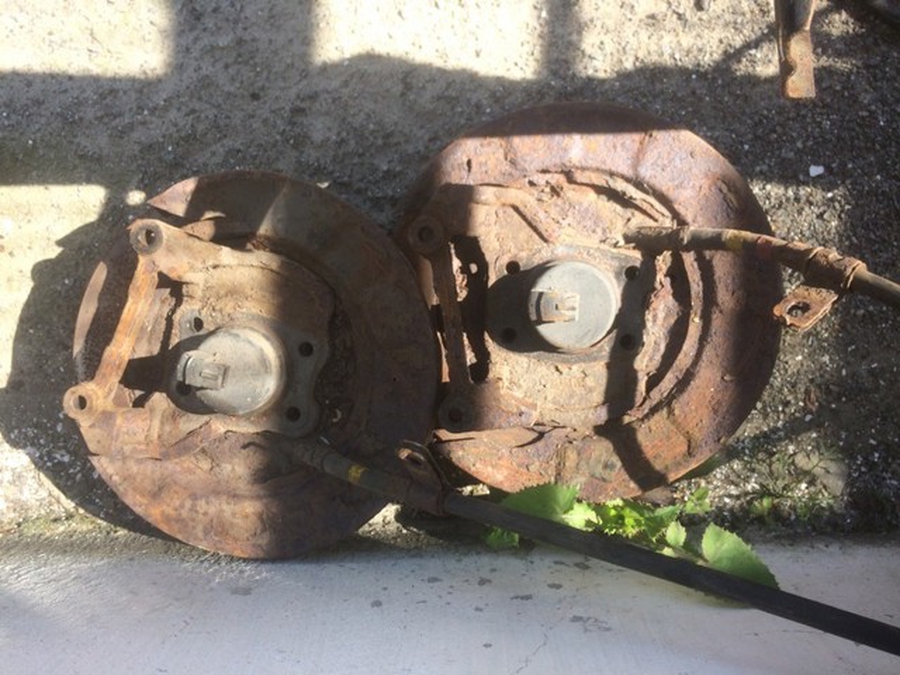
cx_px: 450
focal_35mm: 29
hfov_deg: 61.7
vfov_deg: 48.2
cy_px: 338
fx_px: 754
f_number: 2.2
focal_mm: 4.15
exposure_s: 1/366
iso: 32
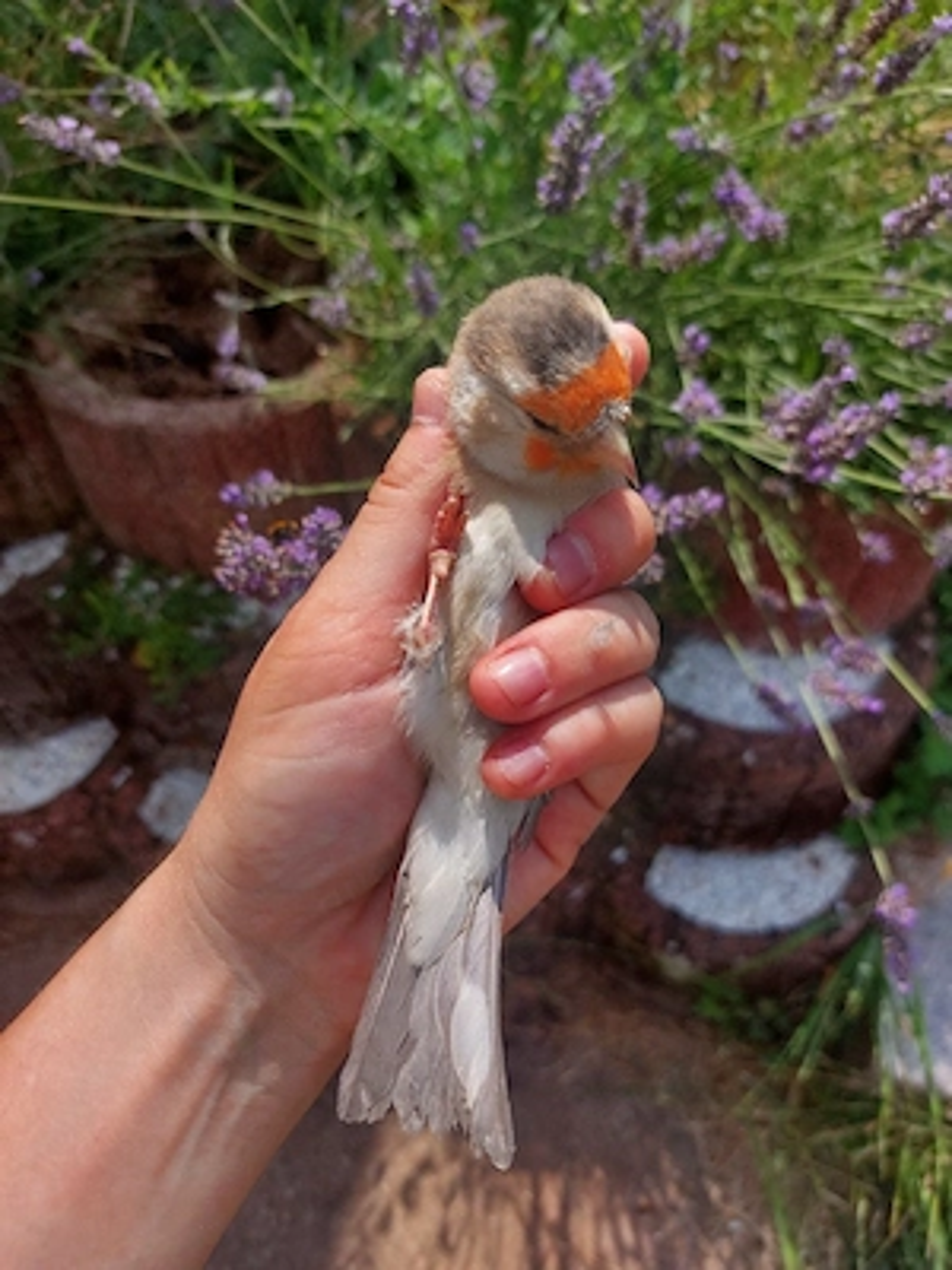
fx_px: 880
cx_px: 476
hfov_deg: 56.8
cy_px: 635
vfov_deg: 71.6
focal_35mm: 24
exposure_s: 1/2000
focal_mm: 5.23
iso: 25
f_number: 1.8
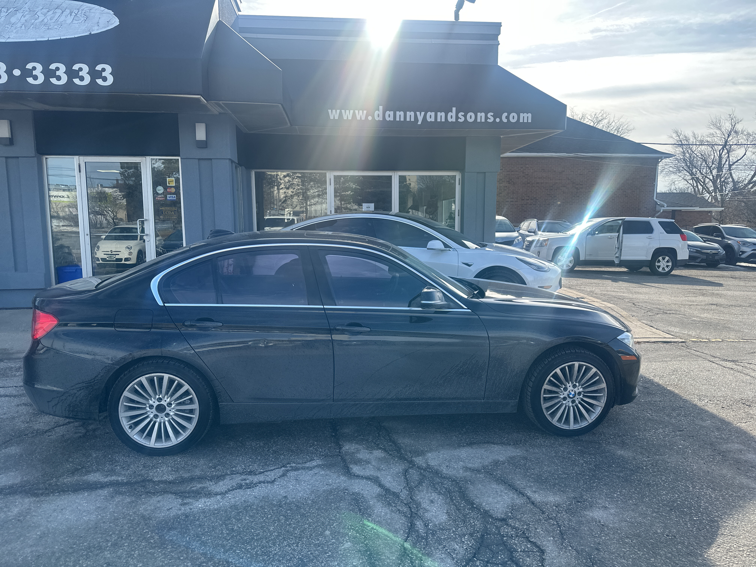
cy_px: 284
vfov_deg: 56.8
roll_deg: -1.4
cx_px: 378
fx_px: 524
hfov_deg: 71.6
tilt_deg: -4.2
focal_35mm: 24
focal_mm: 6.86
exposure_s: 1/1916
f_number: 1.78
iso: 80
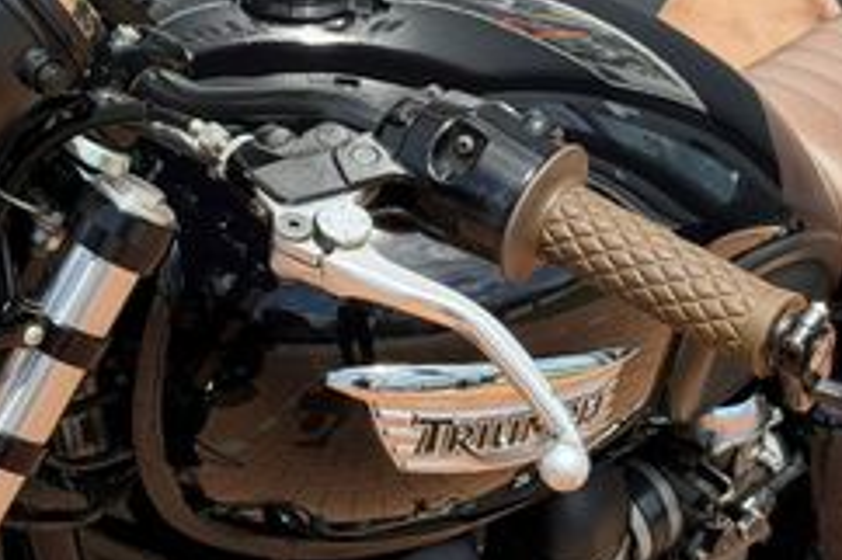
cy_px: 268
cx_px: 254
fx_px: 3085
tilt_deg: -19.4
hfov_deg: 15.5
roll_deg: +2.7
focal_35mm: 132
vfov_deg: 10.4
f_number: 1.78
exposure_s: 1/2415
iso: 100
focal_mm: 6.76
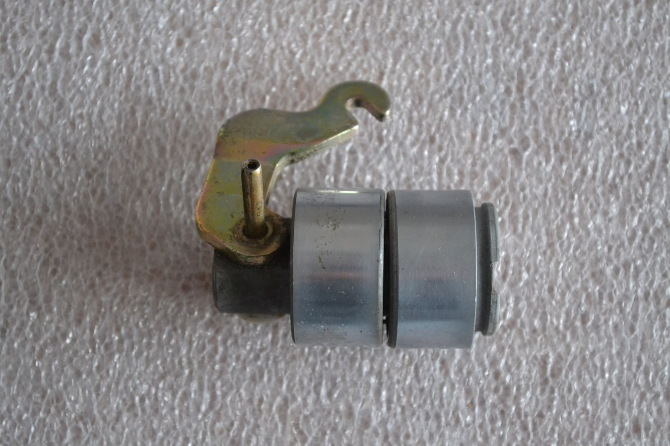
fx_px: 1535
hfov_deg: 24.6
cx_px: 335
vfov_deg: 16.6
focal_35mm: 82
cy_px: 223
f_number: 5.6
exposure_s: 1/60
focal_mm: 55
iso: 2500
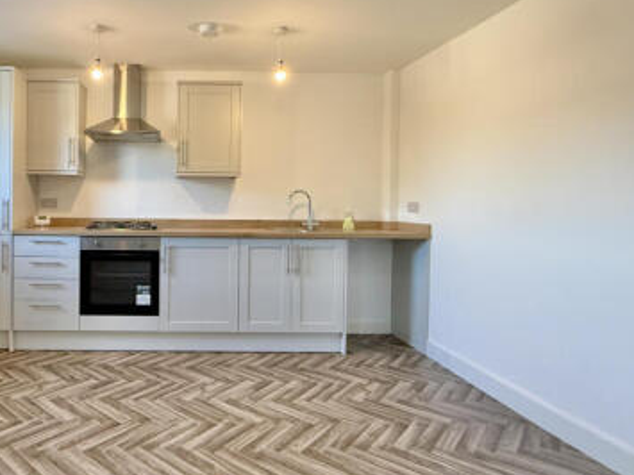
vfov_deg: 58.8
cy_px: 221
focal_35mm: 23
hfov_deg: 70.2
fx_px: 421
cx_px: 178
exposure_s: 1/100
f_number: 2.2
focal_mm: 2.22
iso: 250
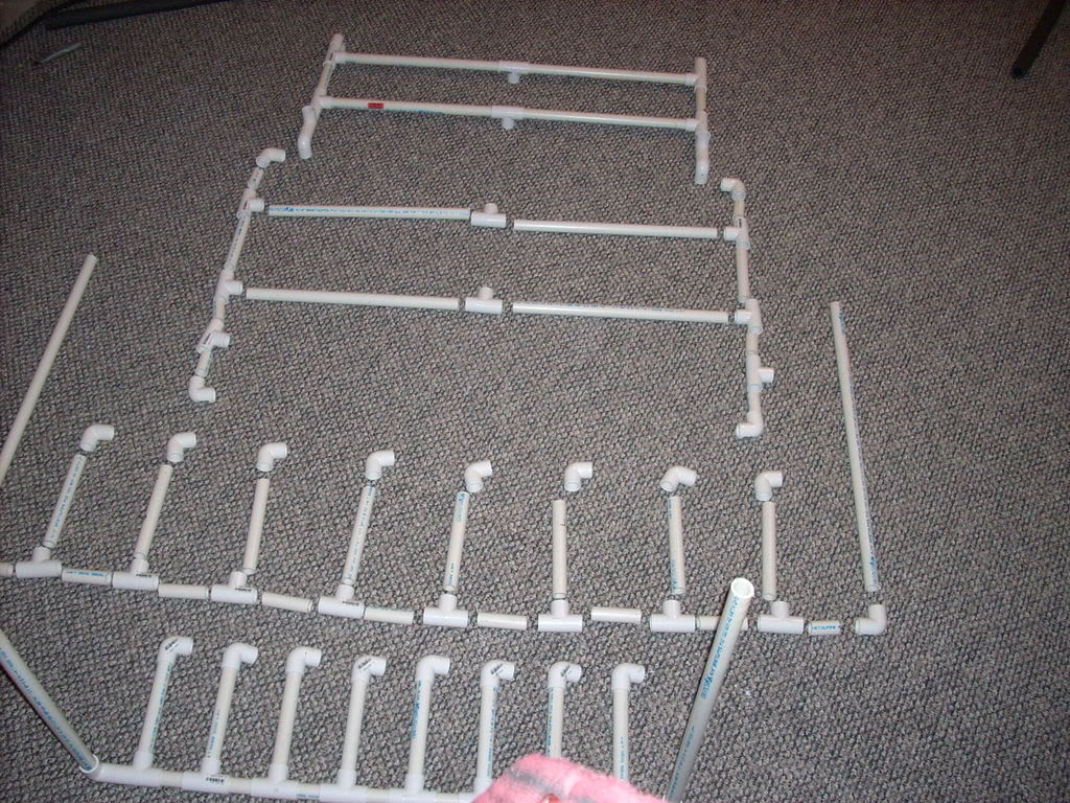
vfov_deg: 38.7
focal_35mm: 37
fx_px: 1144
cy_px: 402
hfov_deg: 50.1
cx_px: 535
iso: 200
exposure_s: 1/60
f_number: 2.8
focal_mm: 6.2
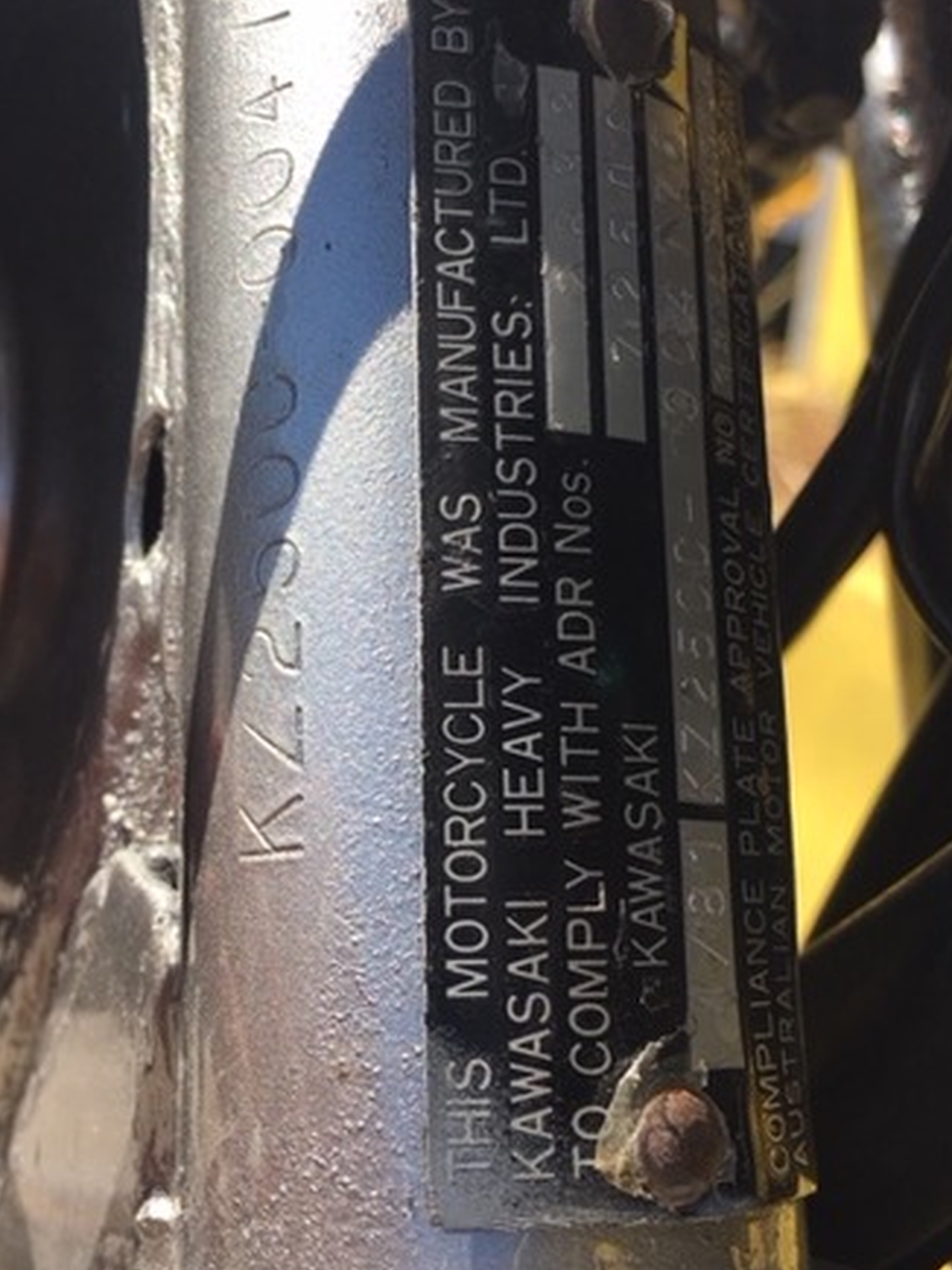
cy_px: 657
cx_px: 470
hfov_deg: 35.9
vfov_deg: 46.8
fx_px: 1467
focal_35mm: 40
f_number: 2.2
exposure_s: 1/855
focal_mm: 4.15
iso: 25
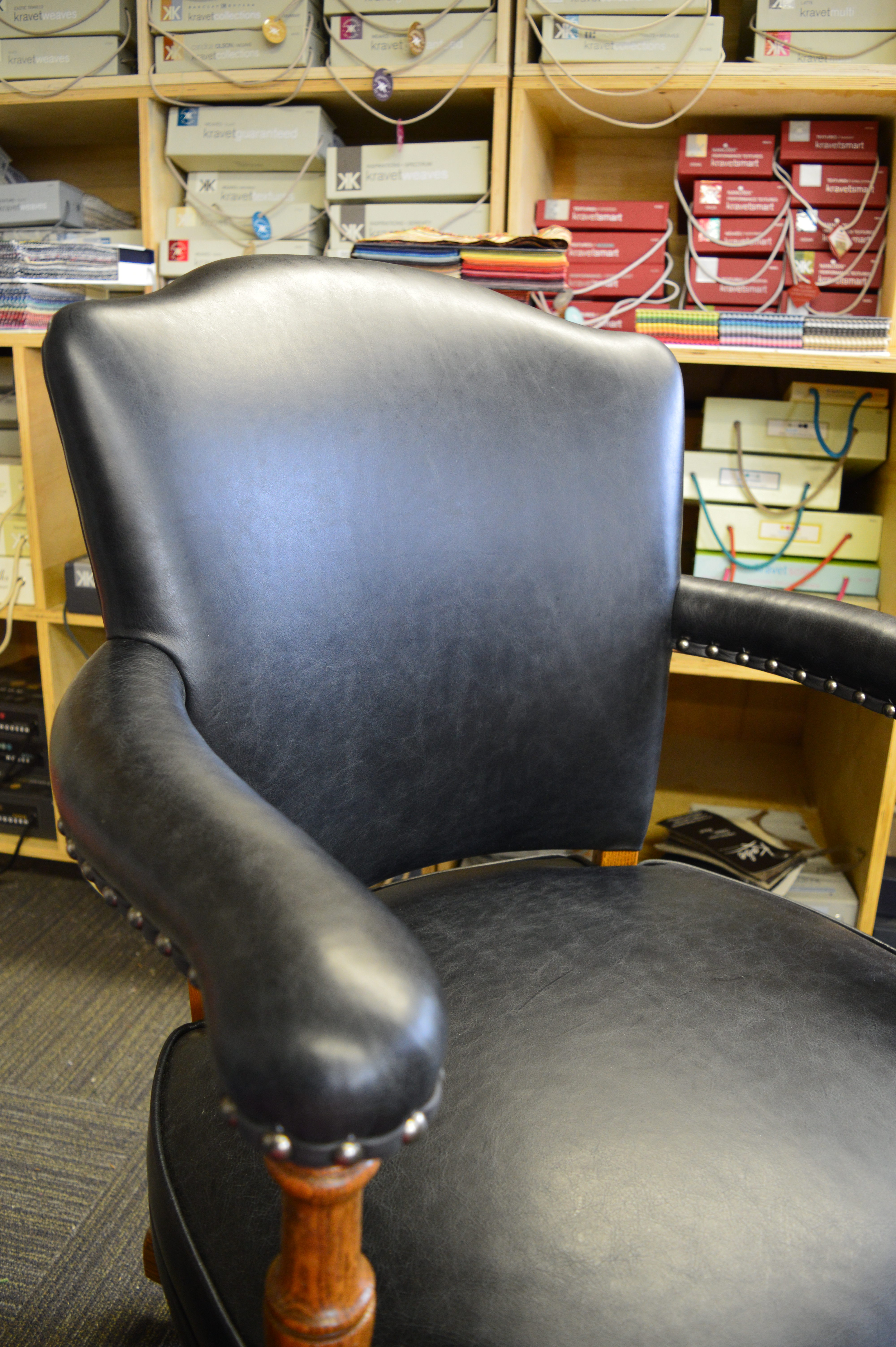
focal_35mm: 27
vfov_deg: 67.4
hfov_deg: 47.8
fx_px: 1010
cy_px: 674
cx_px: 448
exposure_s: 1/15
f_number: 4
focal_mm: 18
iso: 800
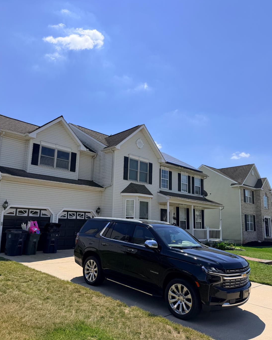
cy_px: 176
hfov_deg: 54.9
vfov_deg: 66.0
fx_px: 262
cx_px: 135
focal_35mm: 26
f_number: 1.78
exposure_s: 1/6711
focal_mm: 6.76
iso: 80
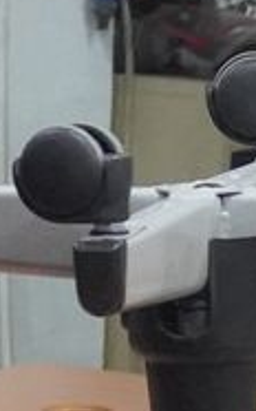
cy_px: 28
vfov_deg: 3.7
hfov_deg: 2.3
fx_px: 6306
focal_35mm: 564
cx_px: -913
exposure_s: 1/250
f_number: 5.6
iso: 10000
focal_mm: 49
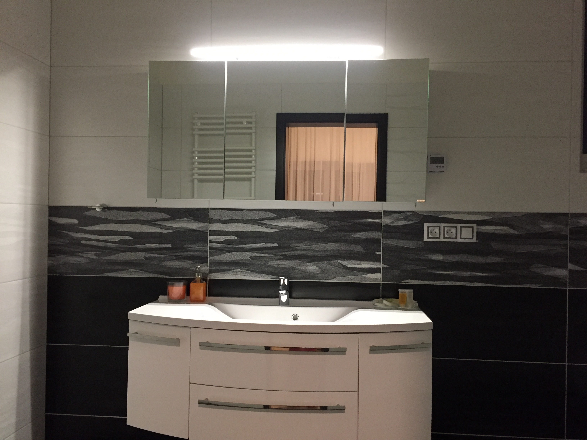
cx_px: 294
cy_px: 220
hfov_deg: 61.7
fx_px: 492
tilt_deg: -0.6
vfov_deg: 48.2
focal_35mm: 29
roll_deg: -1.6
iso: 250
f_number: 2.2
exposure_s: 1/25
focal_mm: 4.15
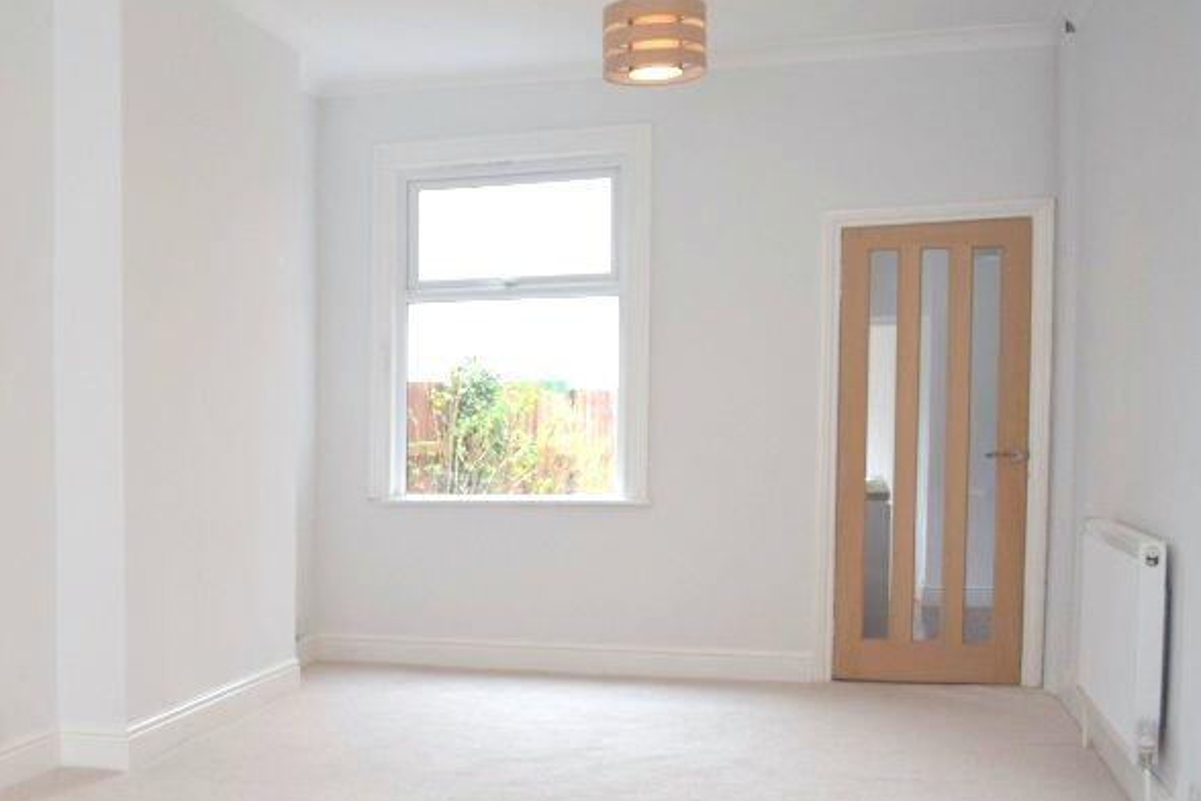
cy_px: 530
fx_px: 1568
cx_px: 194
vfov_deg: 28.5
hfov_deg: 39.8
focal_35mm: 47
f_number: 5
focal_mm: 18
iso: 400
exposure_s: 1/100
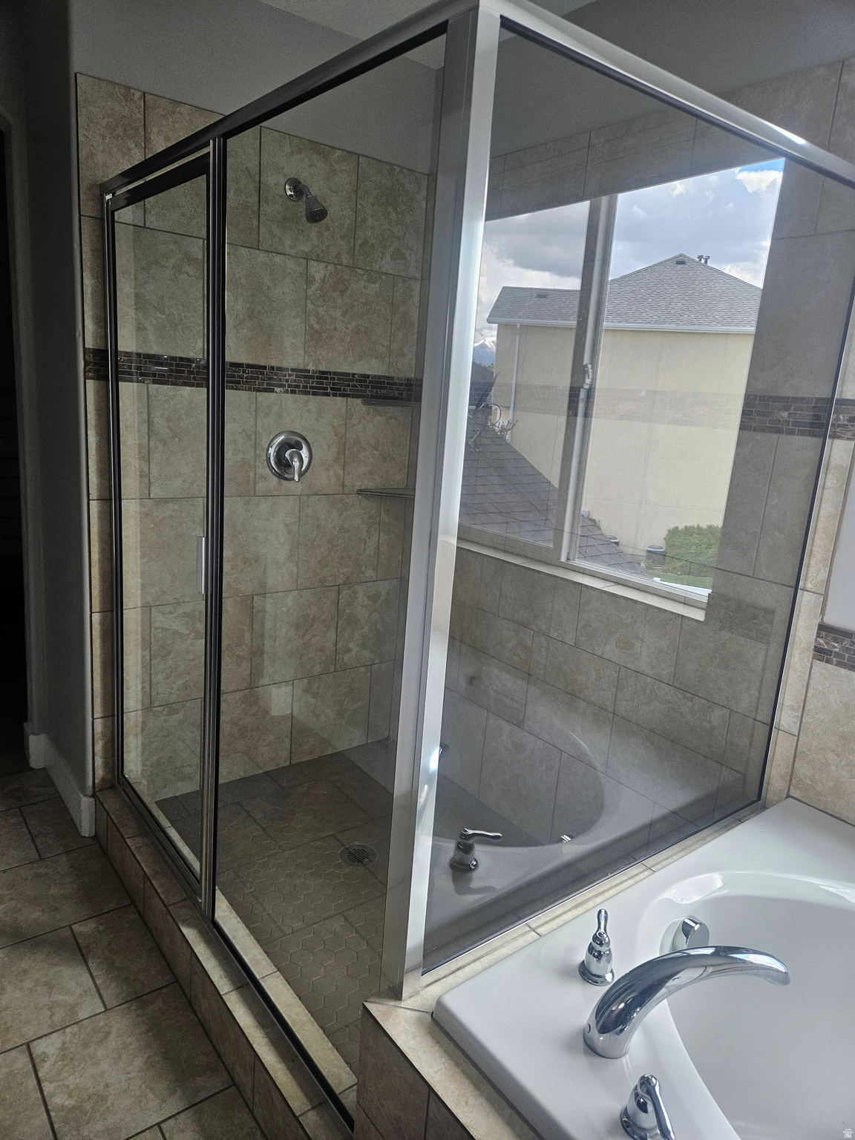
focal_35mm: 23
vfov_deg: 73.9
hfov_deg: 58.9
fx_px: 757
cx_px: 428
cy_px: 570
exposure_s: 1/180
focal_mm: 5.4
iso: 125
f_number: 1.8
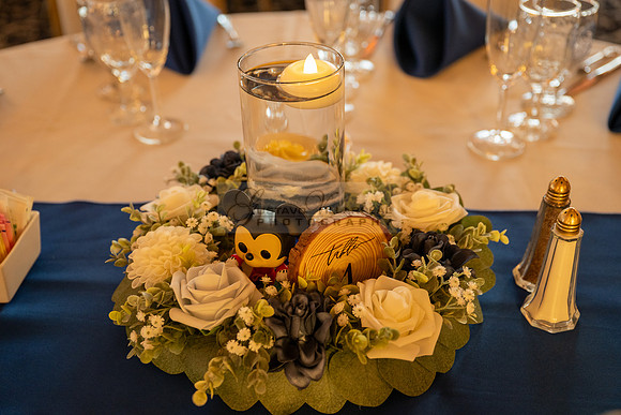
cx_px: 310
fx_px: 707
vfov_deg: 32.6
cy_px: 208
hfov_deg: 47.4
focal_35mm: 41
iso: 1000
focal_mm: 41
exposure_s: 1/50
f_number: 3.5
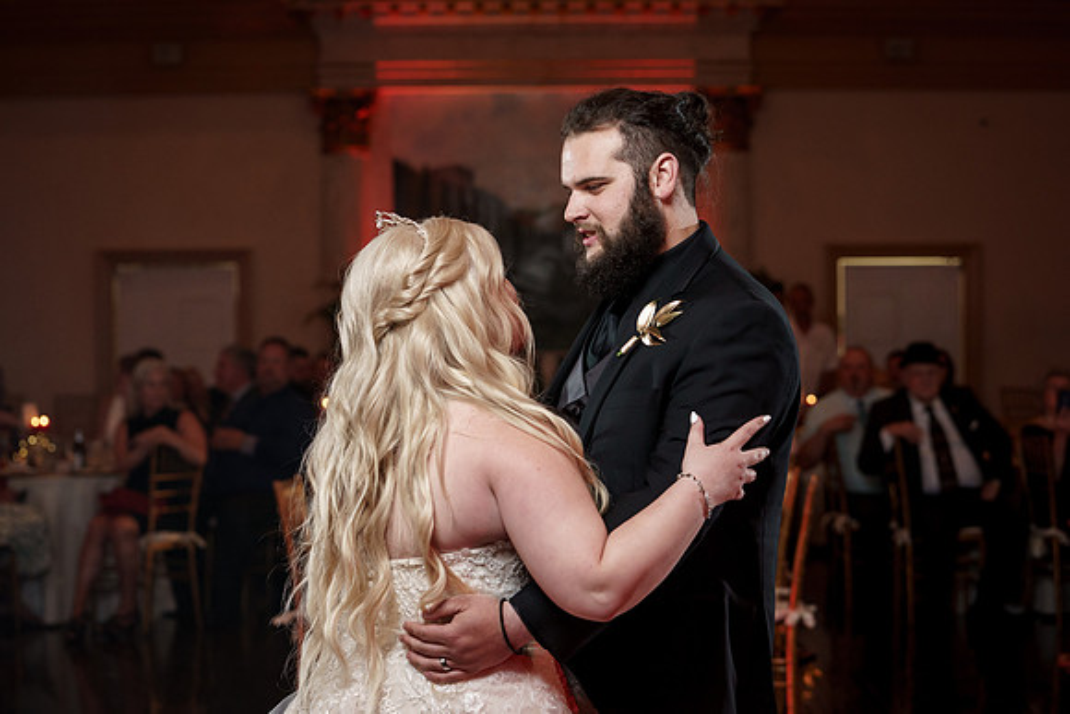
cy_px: 357
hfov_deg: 27.9
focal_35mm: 72
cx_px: 546
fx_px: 2155
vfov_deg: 18.8
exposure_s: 1/200
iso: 2000
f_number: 4
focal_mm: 70
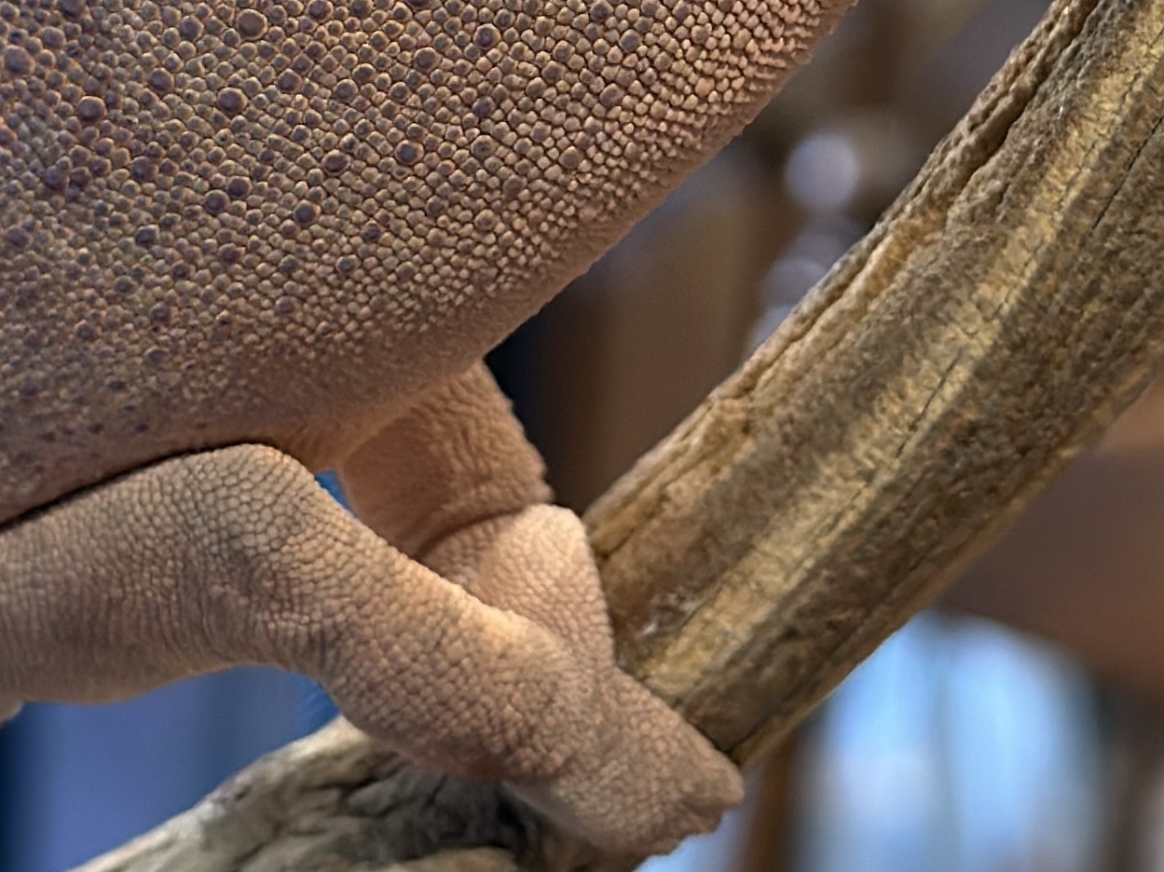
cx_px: 672
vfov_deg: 9.5
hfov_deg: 12.7
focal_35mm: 155
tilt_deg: -17.7
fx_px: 5211
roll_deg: -5.3
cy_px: -45
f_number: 1.78
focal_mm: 6.86
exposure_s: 1/60
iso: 250
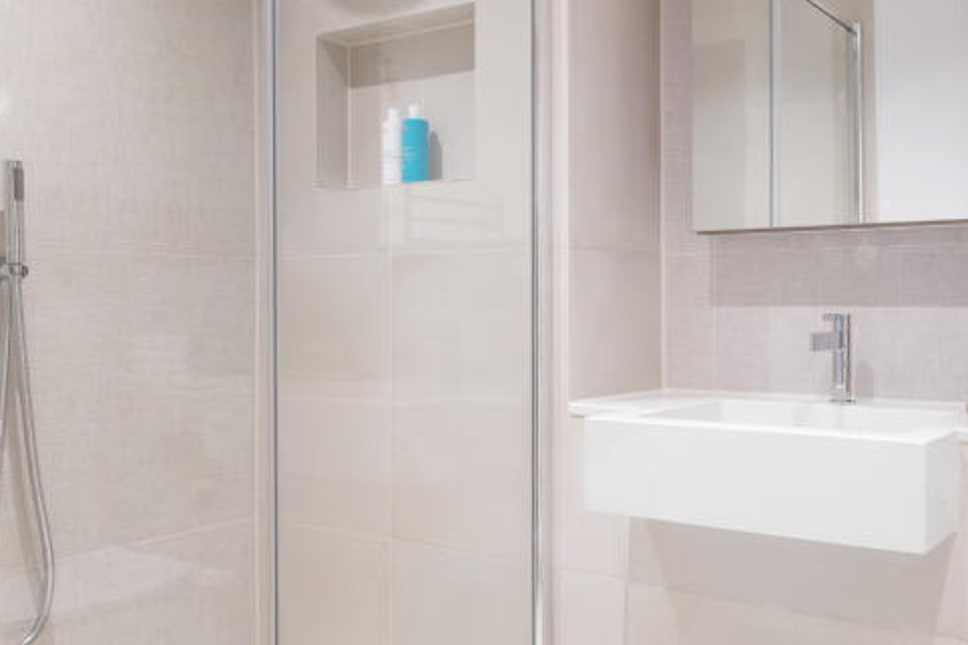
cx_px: 729
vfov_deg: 38.9
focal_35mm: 34
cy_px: 318
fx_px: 914
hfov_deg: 53.2
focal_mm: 16
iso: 400
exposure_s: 1/50
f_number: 7.1
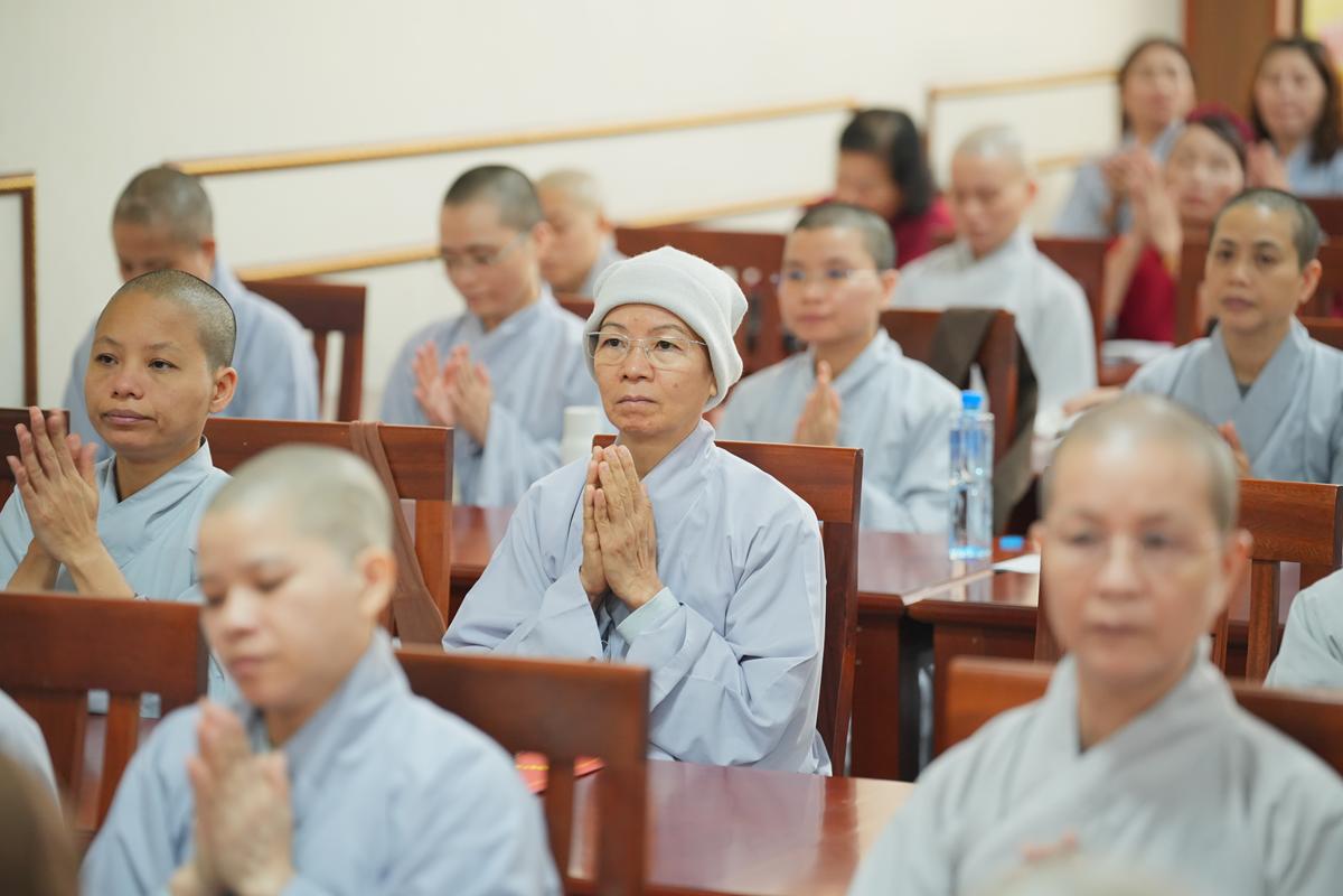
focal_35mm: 138
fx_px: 5148
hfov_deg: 14.9
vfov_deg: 9.9
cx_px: 672
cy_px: 448
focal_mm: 138
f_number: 2.8
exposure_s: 1/125
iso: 3200
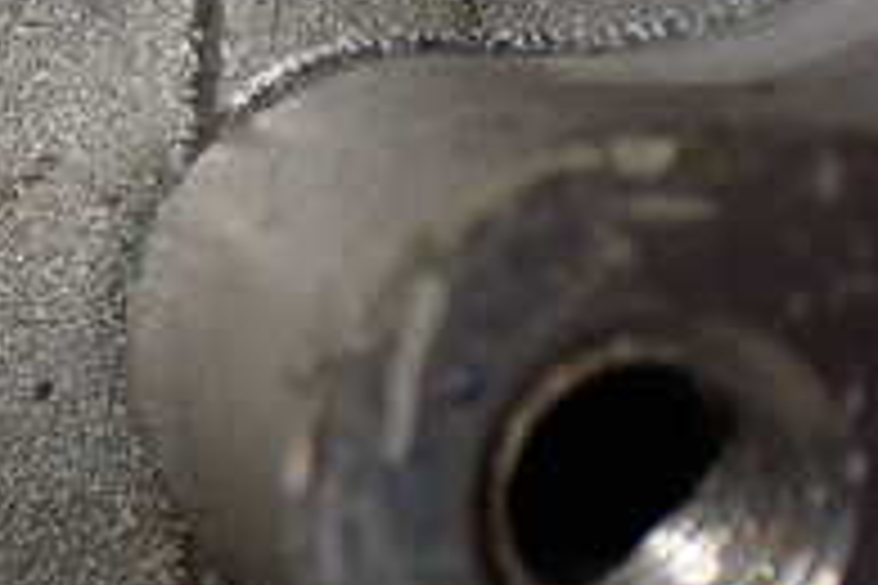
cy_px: 189
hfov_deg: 14.1
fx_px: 3439
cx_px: -180
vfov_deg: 9.7
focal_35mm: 141
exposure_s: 1/160
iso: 250
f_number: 2.9
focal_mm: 7.84
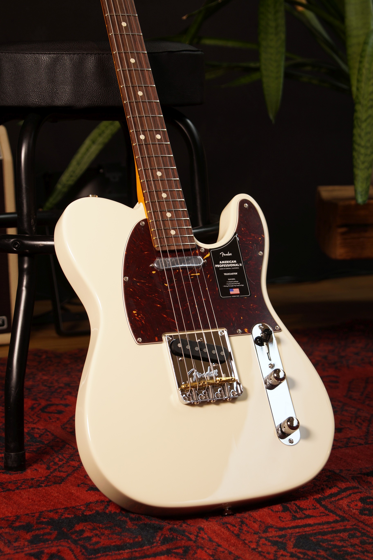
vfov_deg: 22.6
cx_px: 186
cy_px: 280
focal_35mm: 90
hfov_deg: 15.2
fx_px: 1399
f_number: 5.6
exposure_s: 1/15
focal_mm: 60
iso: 100
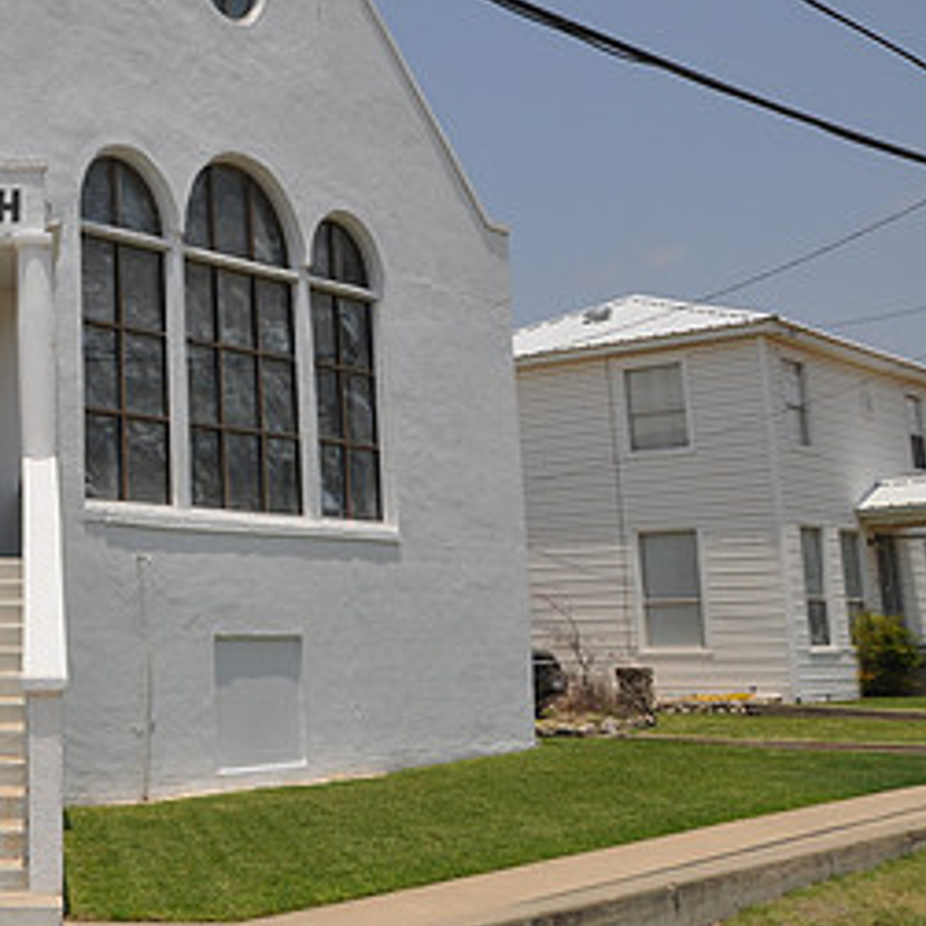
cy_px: 293
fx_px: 1604
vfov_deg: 31.9
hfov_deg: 28.8
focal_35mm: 53
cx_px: -122
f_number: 10
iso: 200
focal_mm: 18
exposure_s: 1/400
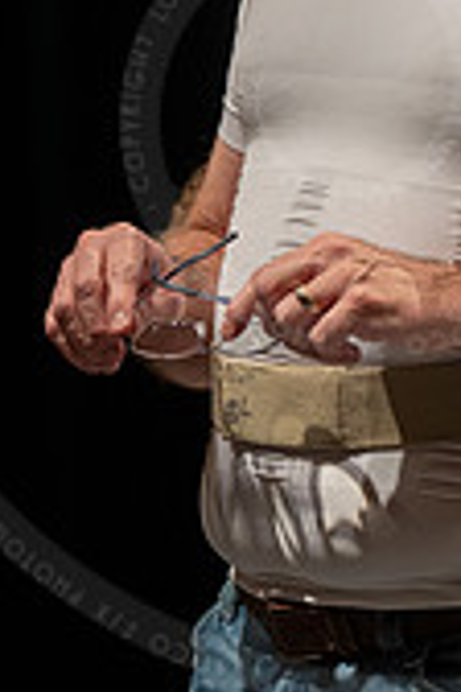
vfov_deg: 5.1
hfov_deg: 3.4
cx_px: 387
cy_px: 181
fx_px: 7702
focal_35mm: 401
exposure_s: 1/250
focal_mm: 150
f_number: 2.8
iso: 2000
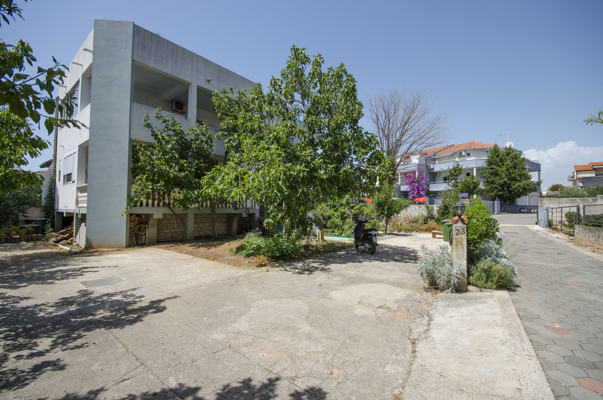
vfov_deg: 77.1
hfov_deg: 100.5
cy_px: 200
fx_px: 251
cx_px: 302
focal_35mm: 15
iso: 250
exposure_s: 1/800
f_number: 9
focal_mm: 10
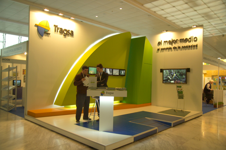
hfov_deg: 63.7
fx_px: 182
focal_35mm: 29
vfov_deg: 45.0
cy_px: 75
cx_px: 113
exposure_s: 1/15
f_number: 4
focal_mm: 29
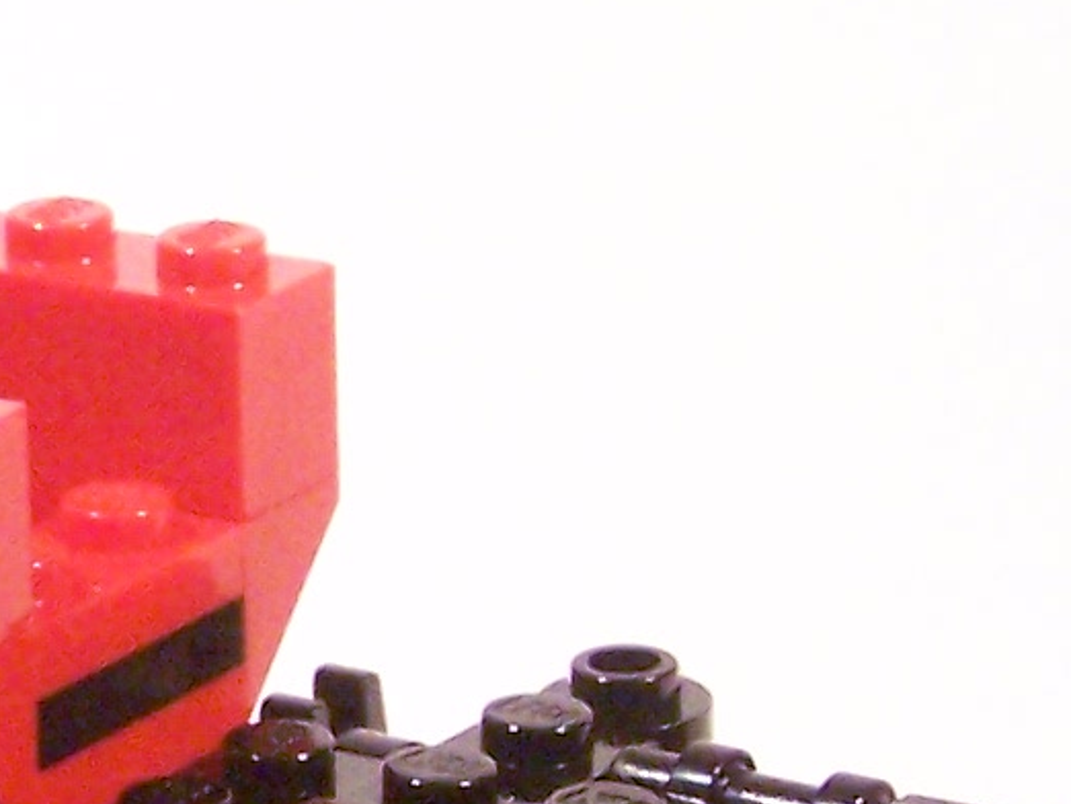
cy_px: 675
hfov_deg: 9.2
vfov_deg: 7.0
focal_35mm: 212
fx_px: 6562
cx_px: -254
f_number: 3.2
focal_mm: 7.1
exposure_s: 1/30
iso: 400
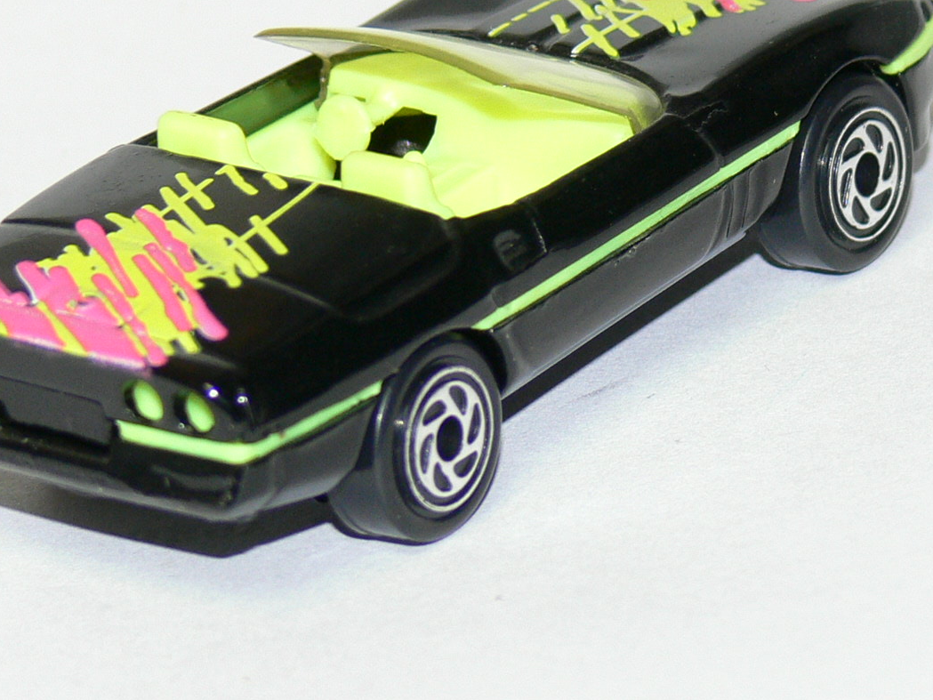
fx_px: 7521
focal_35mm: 279
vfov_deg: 5.3
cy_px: 198
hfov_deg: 7.1
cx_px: 443
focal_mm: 24.4
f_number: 3.6
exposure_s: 1/30
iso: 100
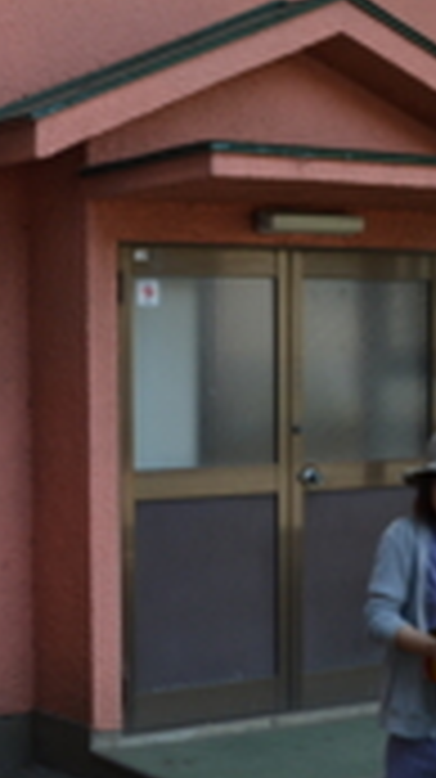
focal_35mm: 80
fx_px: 1648
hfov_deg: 14.8
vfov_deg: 26.4
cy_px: 510
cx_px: -27
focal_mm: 22
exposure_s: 1/125
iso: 200
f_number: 5.6
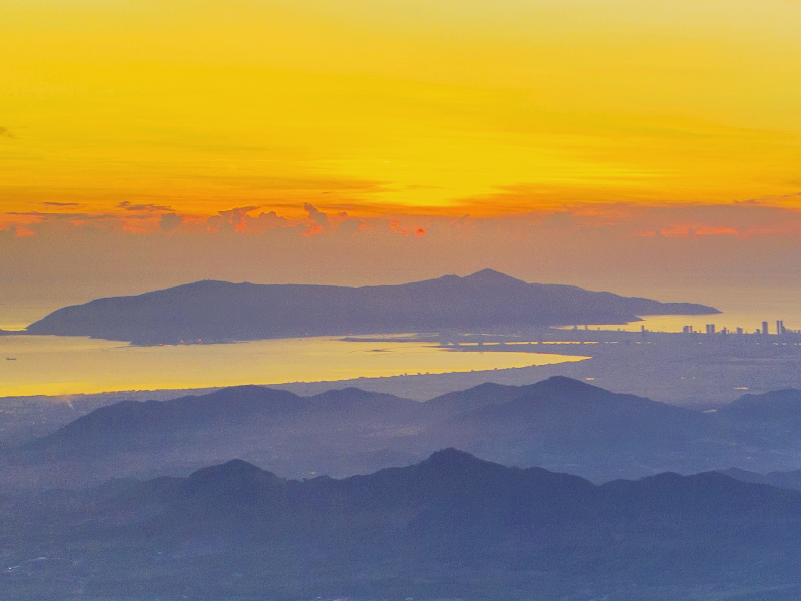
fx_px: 2198
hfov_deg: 17.7
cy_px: 571
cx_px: 1314
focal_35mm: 95
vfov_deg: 15.3
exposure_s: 1/80
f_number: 2.8
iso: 100
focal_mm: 10.26
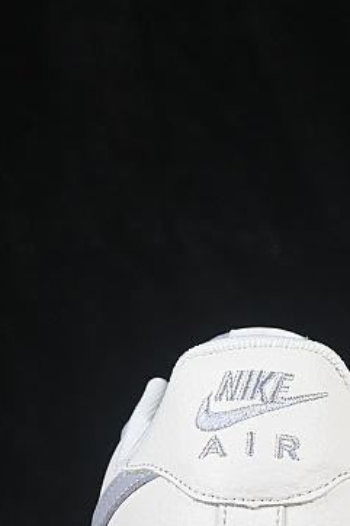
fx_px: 3270
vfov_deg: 9.2
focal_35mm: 224
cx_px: 450
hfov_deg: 6.1
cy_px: 452
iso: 160
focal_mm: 50
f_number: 8
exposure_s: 1/80
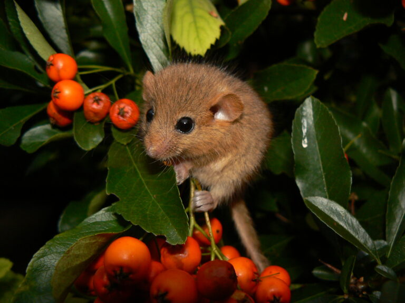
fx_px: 421
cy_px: 152
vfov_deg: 39.7
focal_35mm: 36
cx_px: 202
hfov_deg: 51.4
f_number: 2.8
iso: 100
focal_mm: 6
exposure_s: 1/30
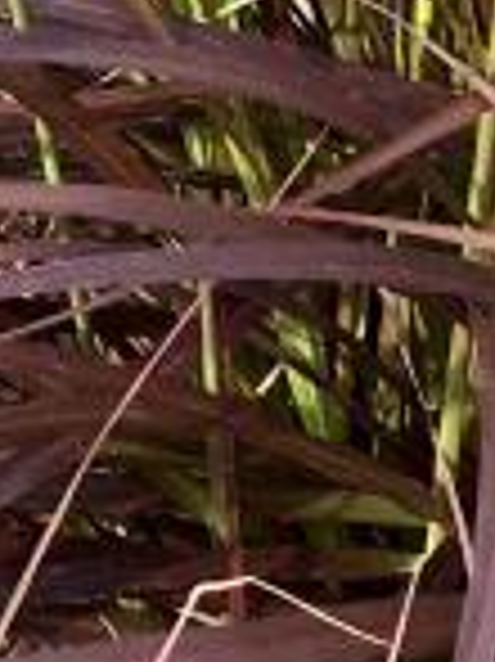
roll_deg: -0.4
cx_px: -1134
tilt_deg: -35.8
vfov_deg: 8.9
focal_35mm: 189
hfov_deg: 6.8
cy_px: -1191
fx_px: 3609
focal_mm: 4.25
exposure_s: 1/597
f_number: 1.8
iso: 32
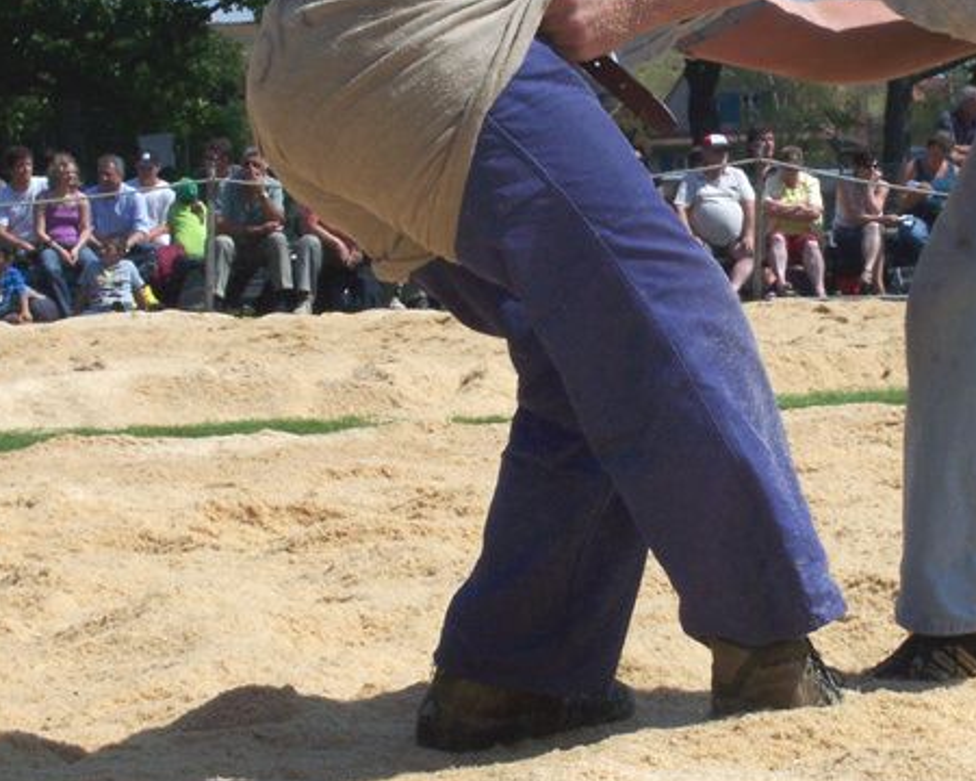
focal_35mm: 166
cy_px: 305
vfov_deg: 9.3
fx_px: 4795
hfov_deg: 11.6
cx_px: 745
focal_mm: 18.6
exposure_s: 1/800
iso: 160
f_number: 8
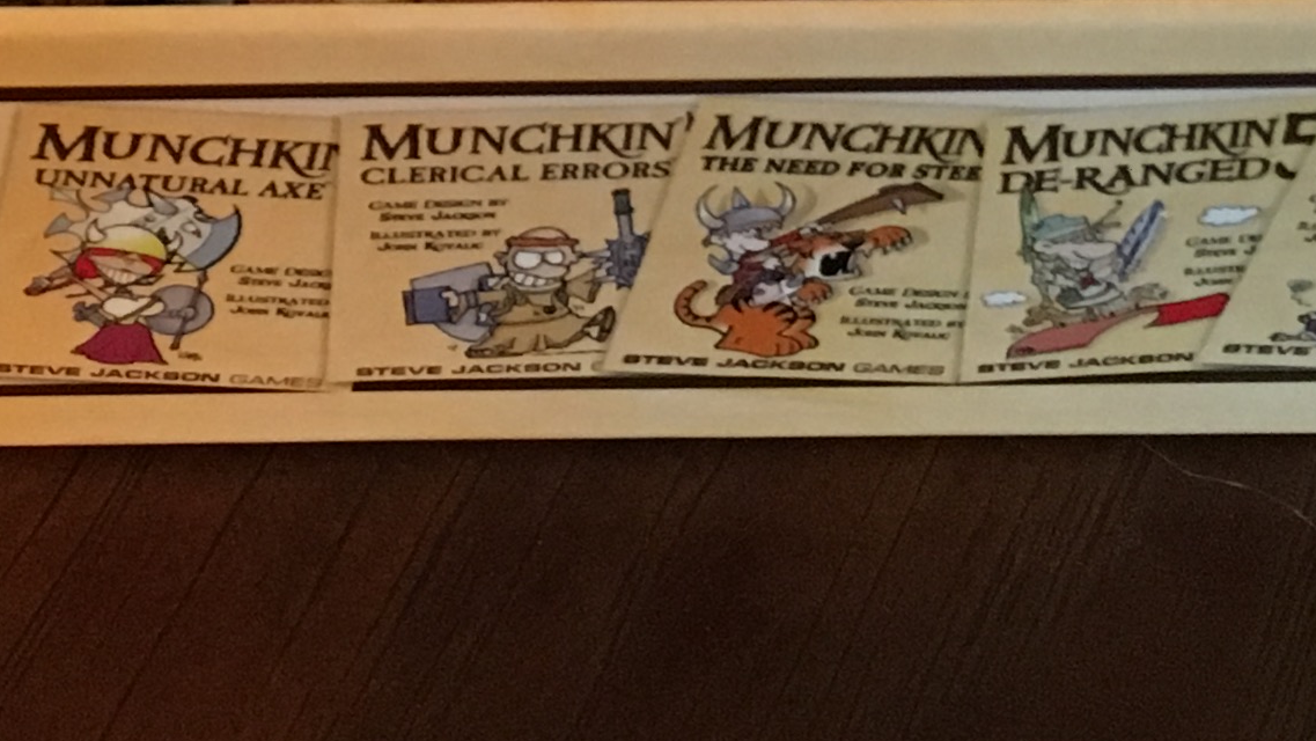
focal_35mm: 112
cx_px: 90
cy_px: -706
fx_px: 3909
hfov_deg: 18.7
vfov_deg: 10.1
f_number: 2.2
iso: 250
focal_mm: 4.15
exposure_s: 1/15
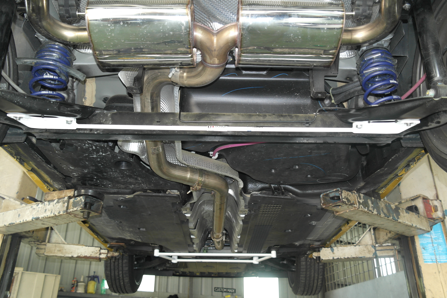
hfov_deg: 61.9
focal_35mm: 30
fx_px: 372
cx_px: 224
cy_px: 149
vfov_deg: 43.6
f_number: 3.5
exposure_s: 1/40
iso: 400
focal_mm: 20
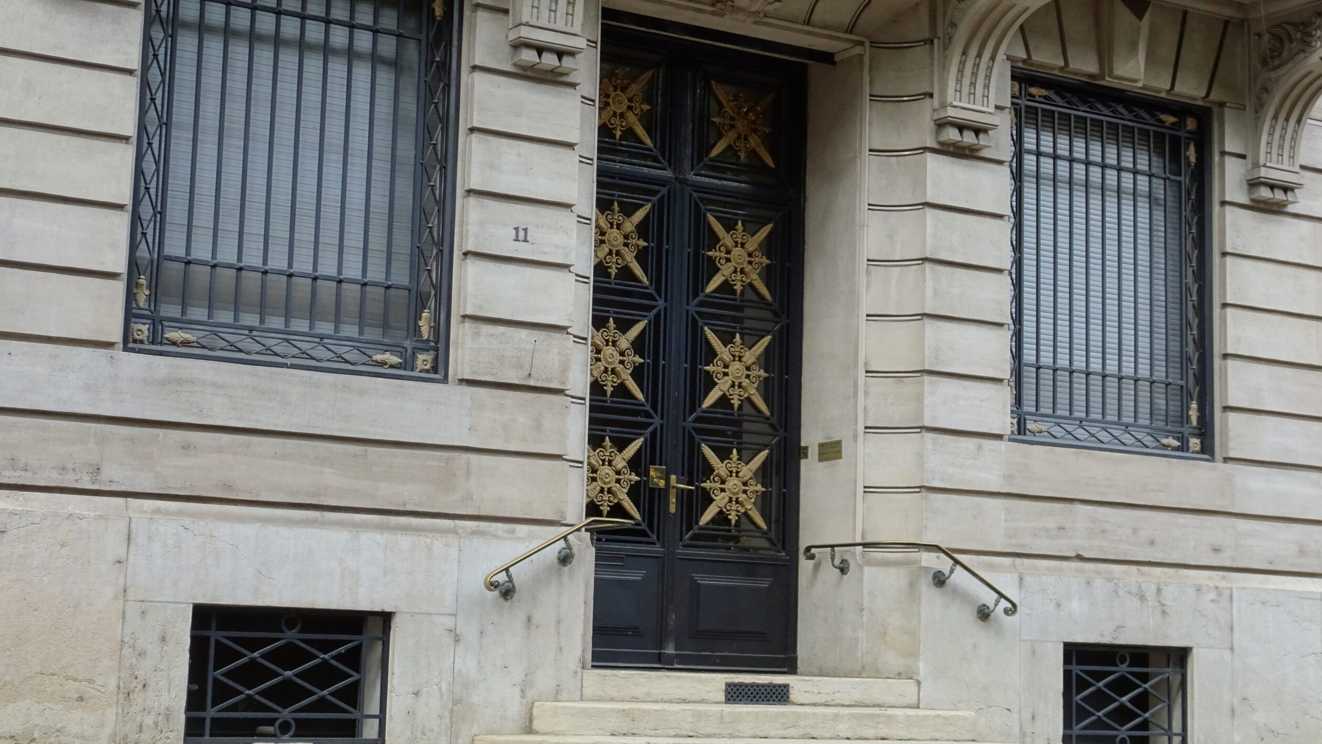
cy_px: 300
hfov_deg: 32.8
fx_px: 2243
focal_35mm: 64
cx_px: 666
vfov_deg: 18.8
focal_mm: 9.87
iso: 125
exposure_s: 1/60
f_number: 4.5
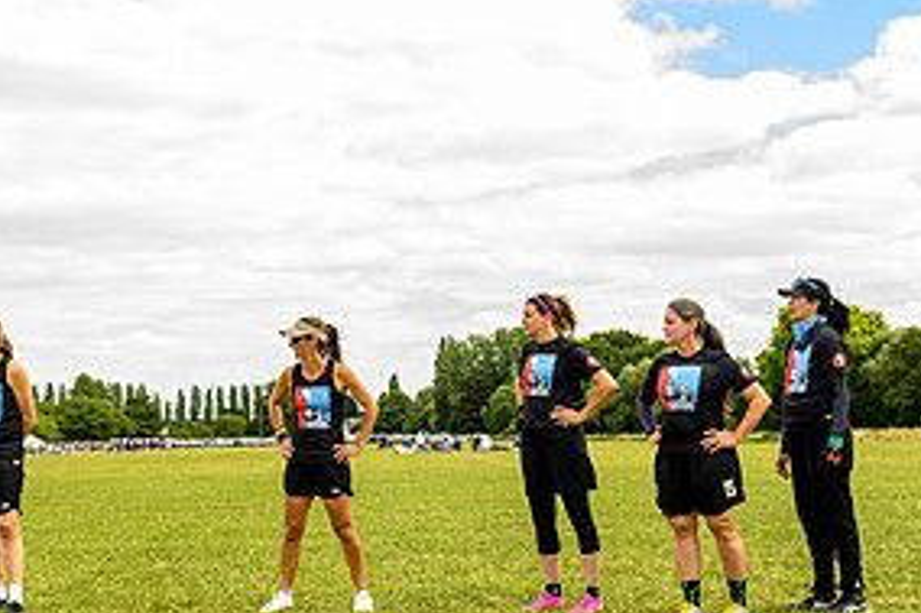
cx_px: 360
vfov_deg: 22.6
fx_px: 1534
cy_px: 258
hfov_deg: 33.3
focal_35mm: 60
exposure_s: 1/100
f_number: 5.6
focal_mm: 24
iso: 100
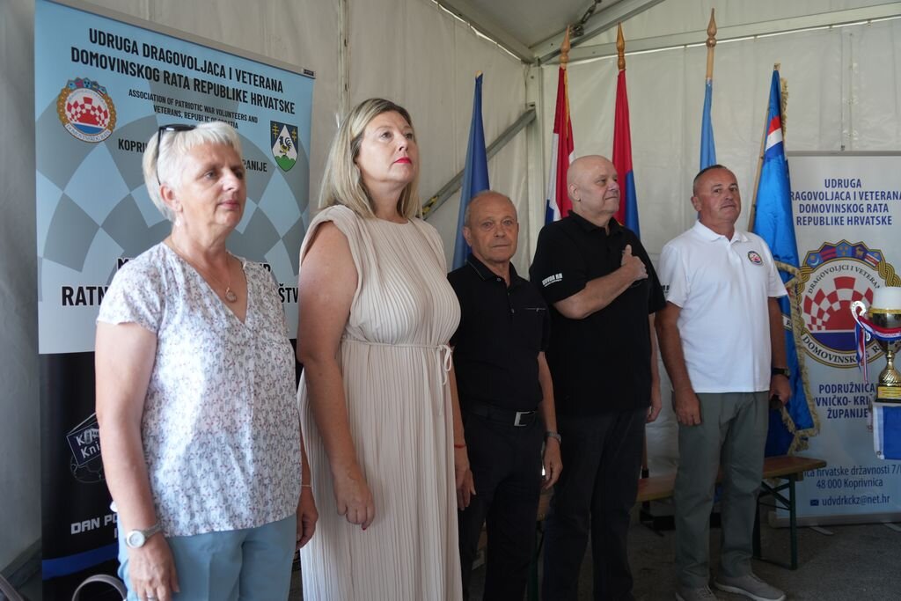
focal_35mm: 33
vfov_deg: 40.0
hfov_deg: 57.2
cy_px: 300
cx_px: 450
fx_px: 826
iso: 400
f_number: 4
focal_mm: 33
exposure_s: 1/40
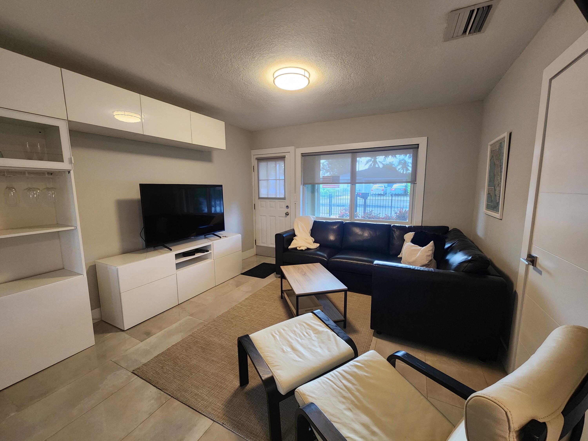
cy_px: 220
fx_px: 221
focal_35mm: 13
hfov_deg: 106.2
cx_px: 294
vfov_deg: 89.9
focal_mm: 2.2
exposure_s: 1/60
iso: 320
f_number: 2.2
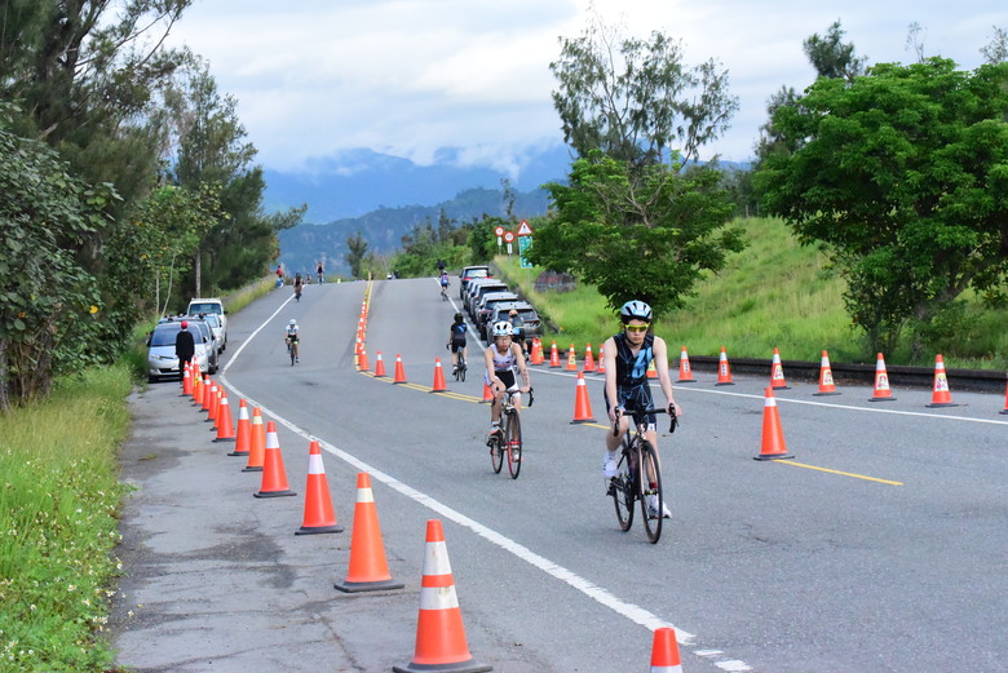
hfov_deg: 22.6
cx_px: 504
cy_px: 336
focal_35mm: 90
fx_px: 2521
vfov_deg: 15.2
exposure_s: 1/2500
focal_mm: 90
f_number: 13
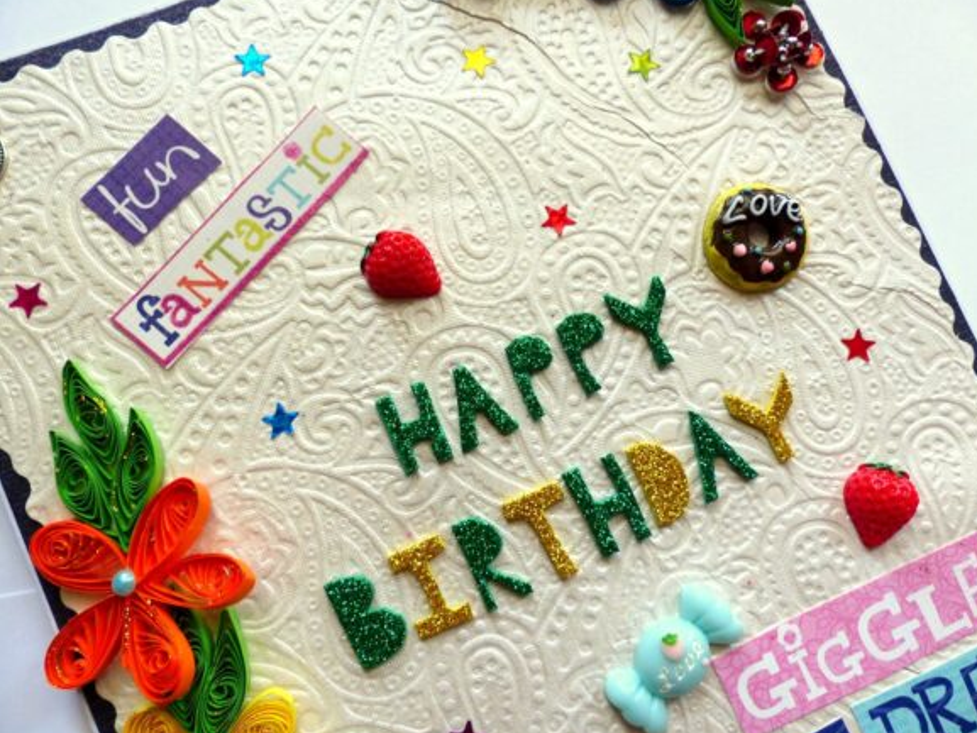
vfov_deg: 53.1
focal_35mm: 26
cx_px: 506
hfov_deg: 67.3
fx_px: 734
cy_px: 371
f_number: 2.8
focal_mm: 4.5
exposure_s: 1/80
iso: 100
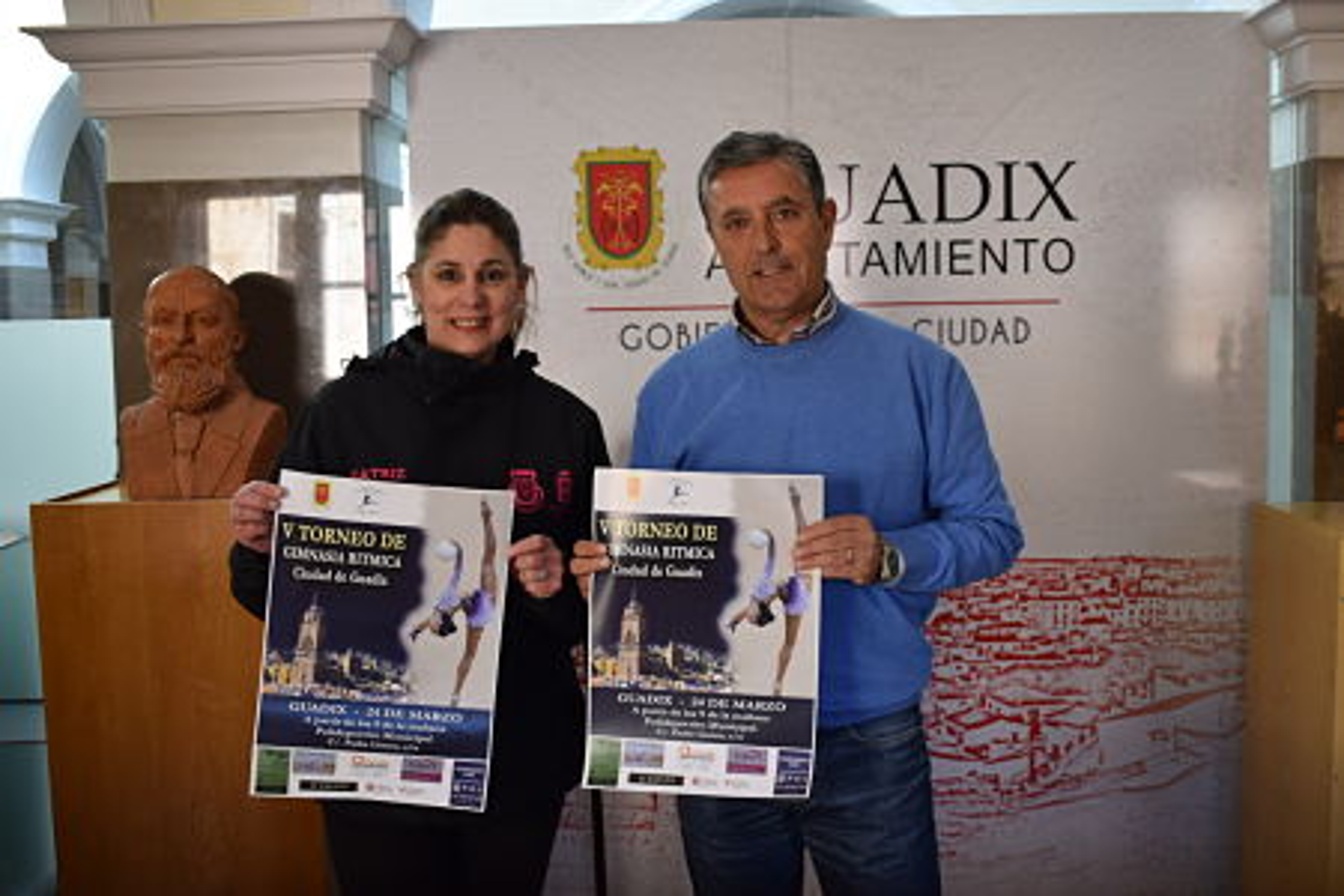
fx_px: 1512
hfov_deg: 47.9
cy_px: 448
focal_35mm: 40
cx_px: 672
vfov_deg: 33.0
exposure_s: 1/80
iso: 400
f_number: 4.5
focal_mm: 27
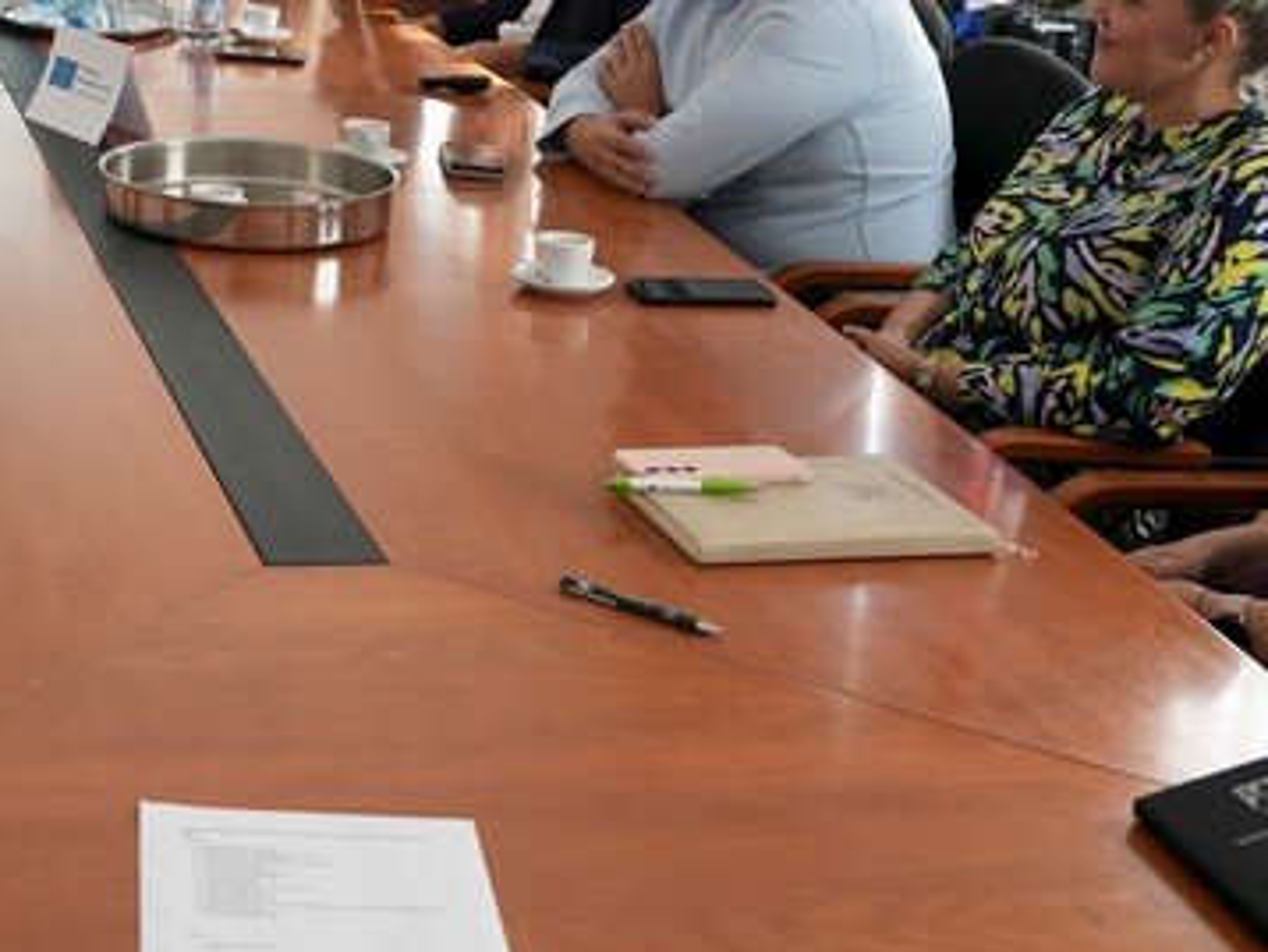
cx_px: -7
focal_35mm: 66
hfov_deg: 27.6
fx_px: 2419
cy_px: 48
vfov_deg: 21.6
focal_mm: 24
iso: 250
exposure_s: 1/160
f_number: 4
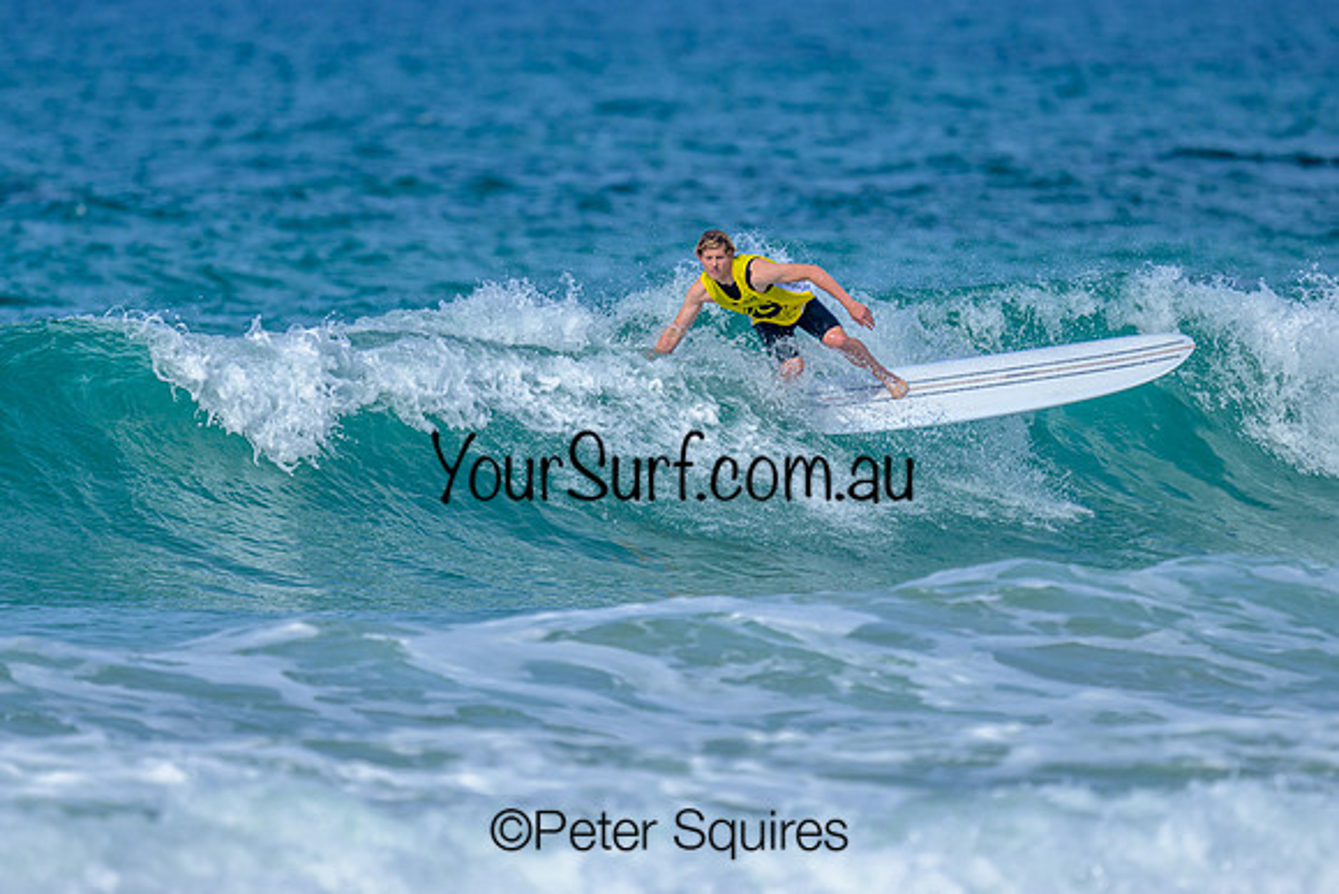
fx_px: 40921
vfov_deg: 1.3
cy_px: 373
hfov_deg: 1.9
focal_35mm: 1100
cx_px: 553
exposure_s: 1/2000
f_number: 6.3
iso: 200
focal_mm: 800
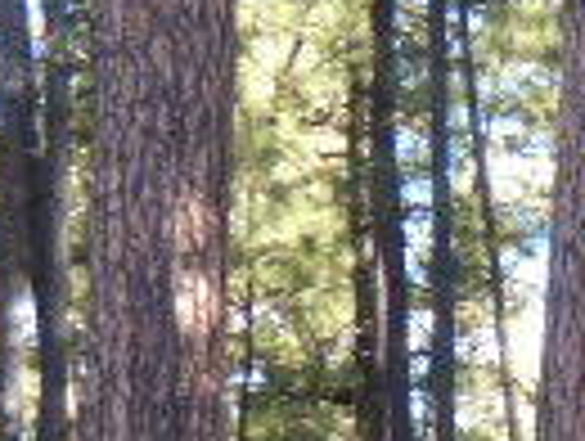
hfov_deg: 7.6
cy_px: 446
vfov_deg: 6.0
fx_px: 4165
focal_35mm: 246
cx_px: 1238
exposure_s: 1/125
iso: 250
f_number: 3.8
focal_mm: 8.68
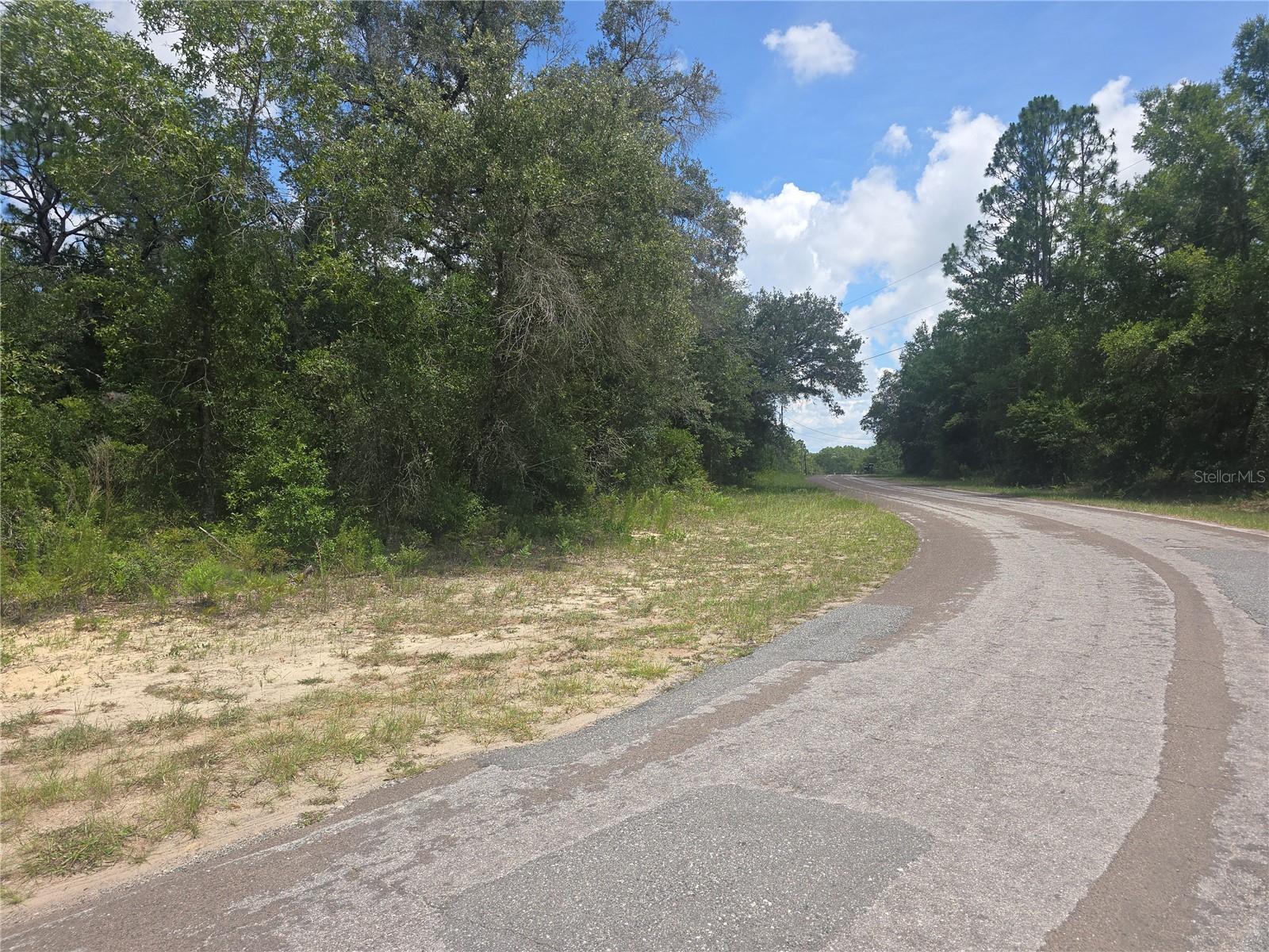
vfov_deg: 58.9
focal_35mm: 23
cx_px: 634
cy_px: 476
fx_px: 843
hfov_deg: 73.9
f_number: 1.7
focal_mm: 6.3
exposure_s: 1/586
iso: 12
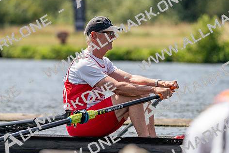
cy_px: 79
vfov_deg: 3.2
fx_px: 2748
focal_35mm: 432
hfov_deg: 4.8
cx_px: 102
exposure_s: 1/1600
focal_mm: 353
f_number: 6.3
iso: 250
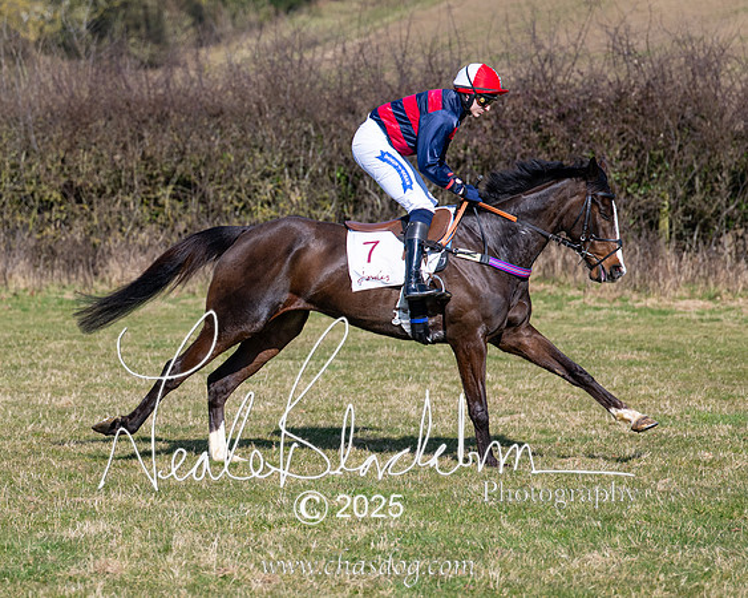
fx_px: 4156
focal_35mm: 188
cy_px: 300
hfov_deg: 10.3
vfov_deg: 8.2
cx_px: 232
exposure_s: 1/5000
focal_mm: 92
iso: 200
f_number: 2.8
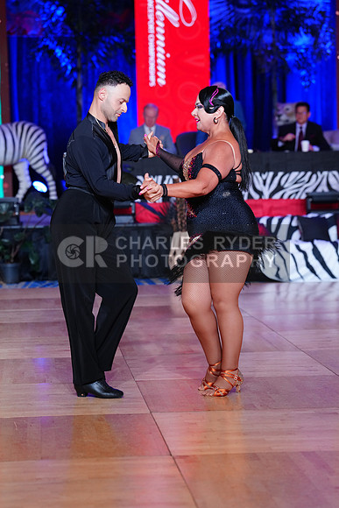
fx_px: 1553
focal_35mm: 110
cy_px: 254
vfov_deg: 18.6
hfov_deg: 12.5
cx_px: 170
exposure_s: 1/250
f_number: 3.5
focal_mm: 110
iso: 2000
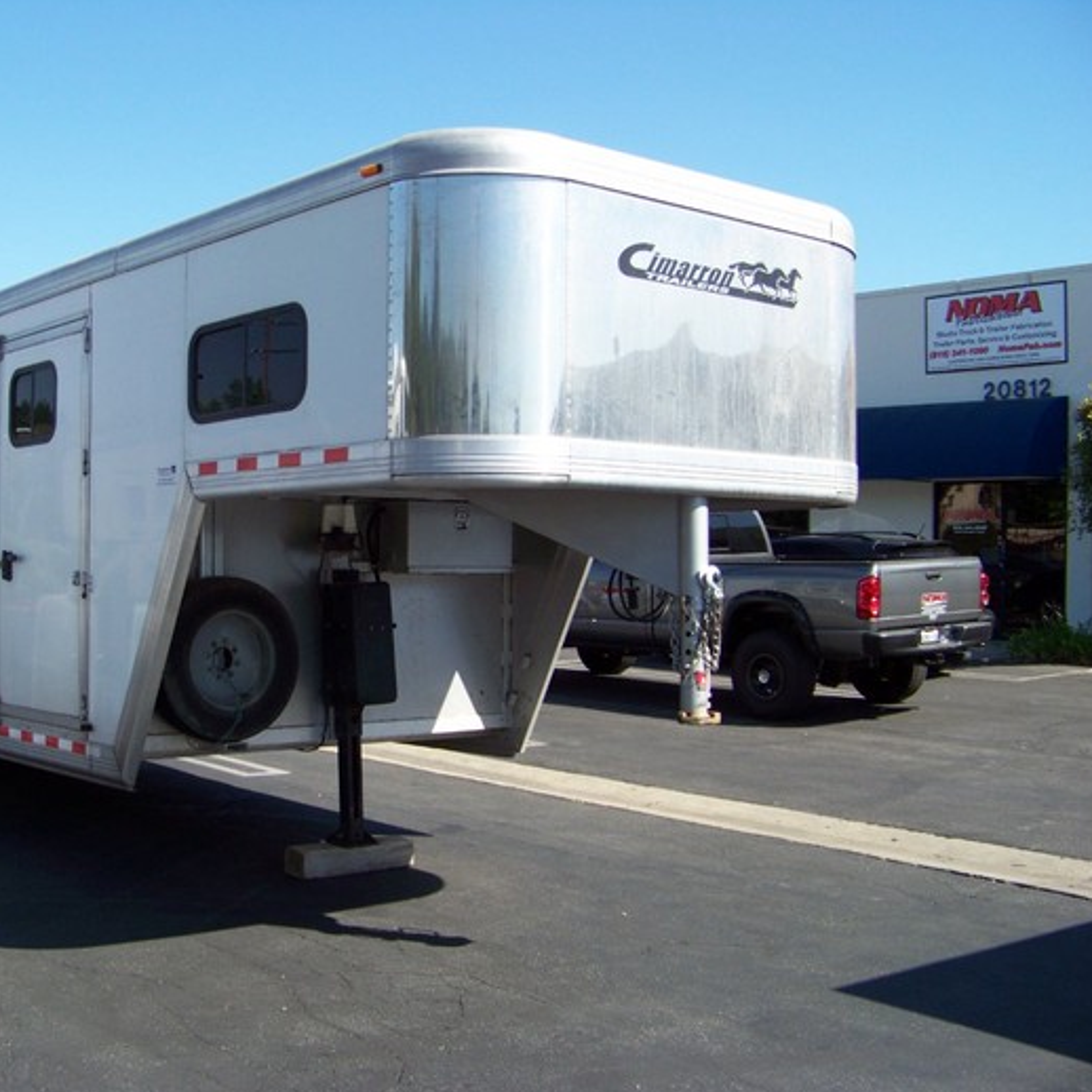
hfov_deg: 38.9
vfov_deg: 39.2
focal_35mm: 43
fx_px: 1535
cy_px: 547
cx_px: 398
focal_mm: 5.85
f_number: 2.8
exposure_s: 1/800
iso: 72
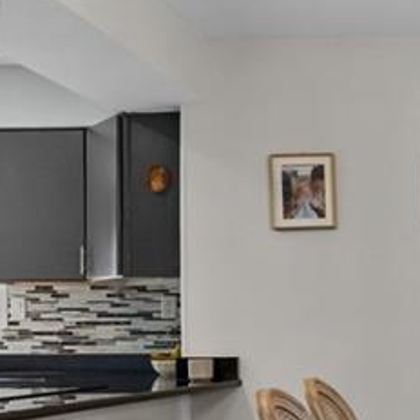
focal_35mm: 60
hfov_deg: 24.9
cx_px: 543
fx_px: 824
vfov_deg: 27.9
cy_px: 347
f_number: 7.1
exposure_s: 1/30
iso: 1000
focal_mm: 16
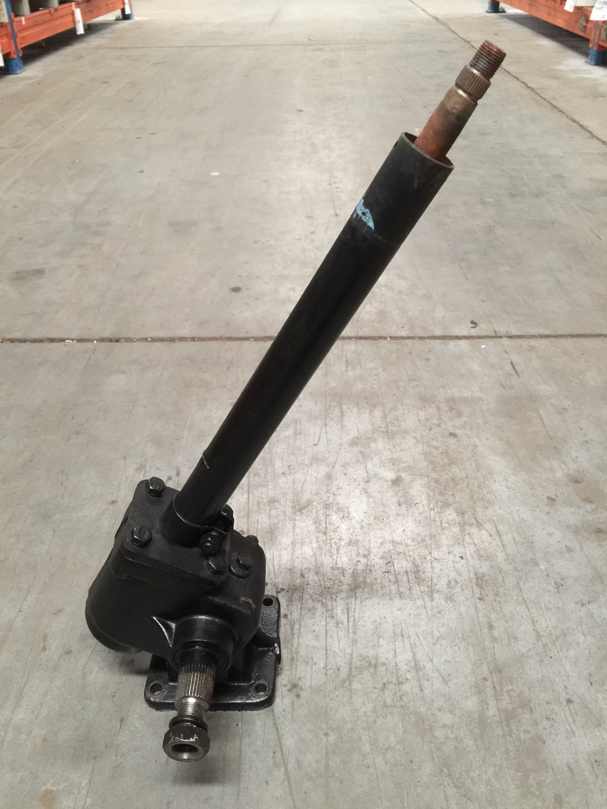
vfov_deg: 61.7
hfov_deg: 48.2
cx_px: 304
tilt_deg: -34.2
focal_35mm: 29
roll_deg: +0.7
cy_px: 404
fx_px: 678
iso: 125
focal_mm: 4.15
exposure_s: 1/8
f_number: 2.2
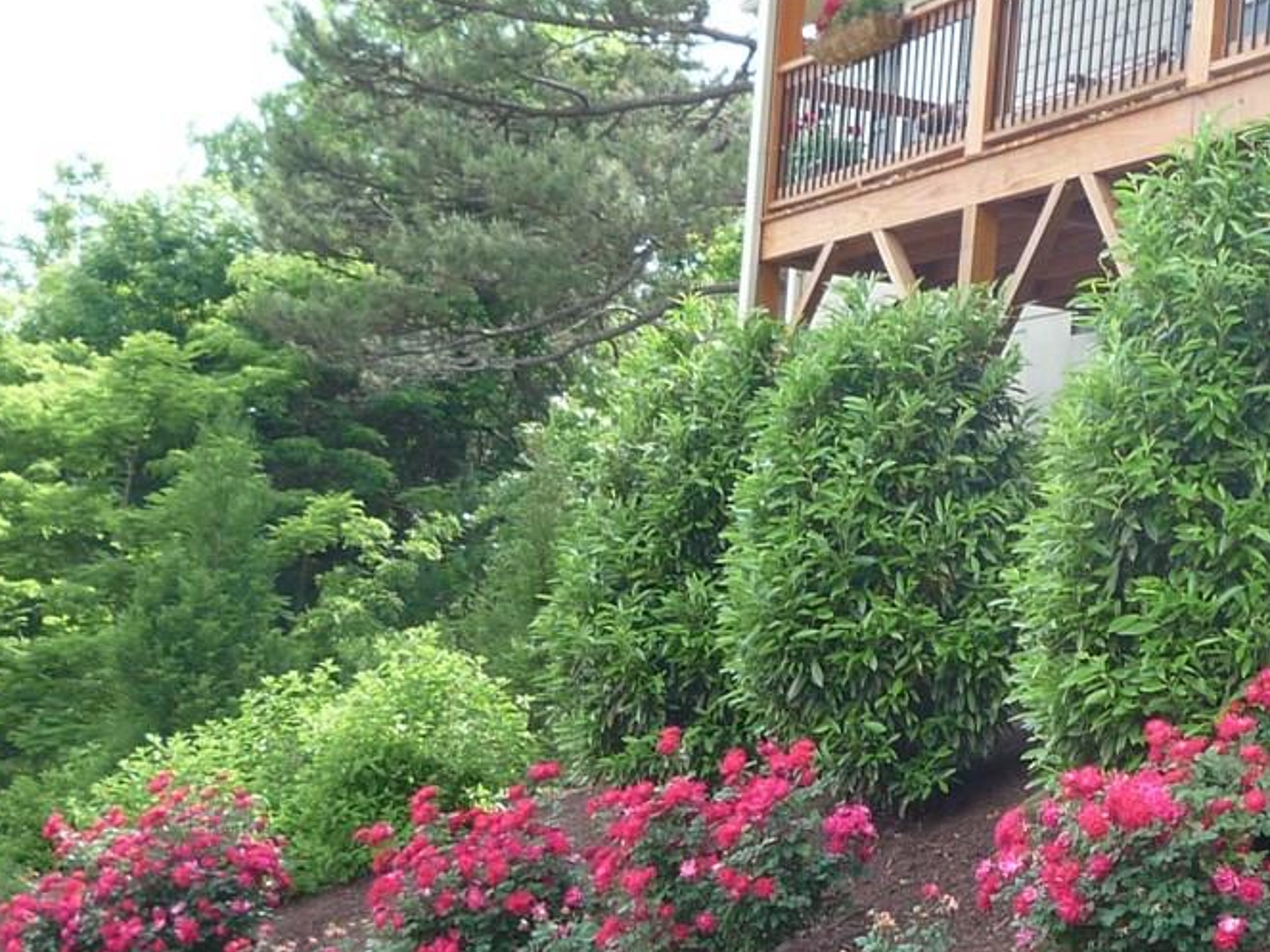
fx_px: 2494
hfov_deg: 28.1
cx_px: 956
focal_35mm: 68
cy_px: 724
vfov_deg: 21.4
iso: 100
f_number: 2.8
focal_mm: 4.4
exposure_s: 1/200
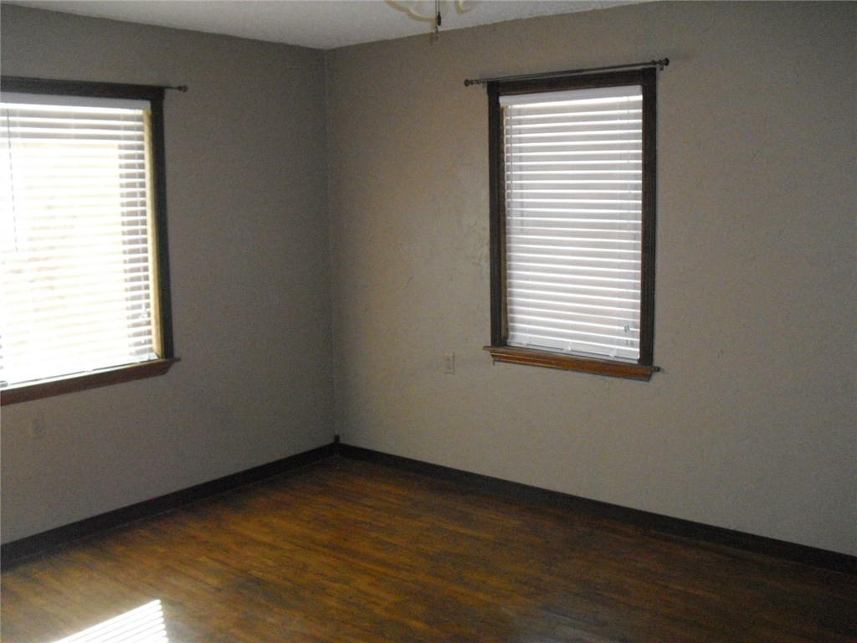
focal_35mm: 36
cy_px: 322
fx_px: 891
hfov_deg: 51.4
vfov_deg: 39.7
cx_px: 428
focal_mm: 6.3
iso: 800
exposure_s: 1/60
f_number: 3.1
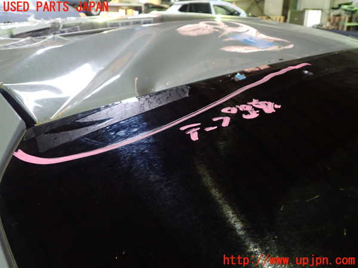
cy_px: 134
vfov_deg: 46.8
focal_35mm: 30
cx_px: 179
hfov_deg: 60.0
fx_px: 310
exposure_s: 1/30
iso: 500
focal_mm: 5.4
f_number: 2.3
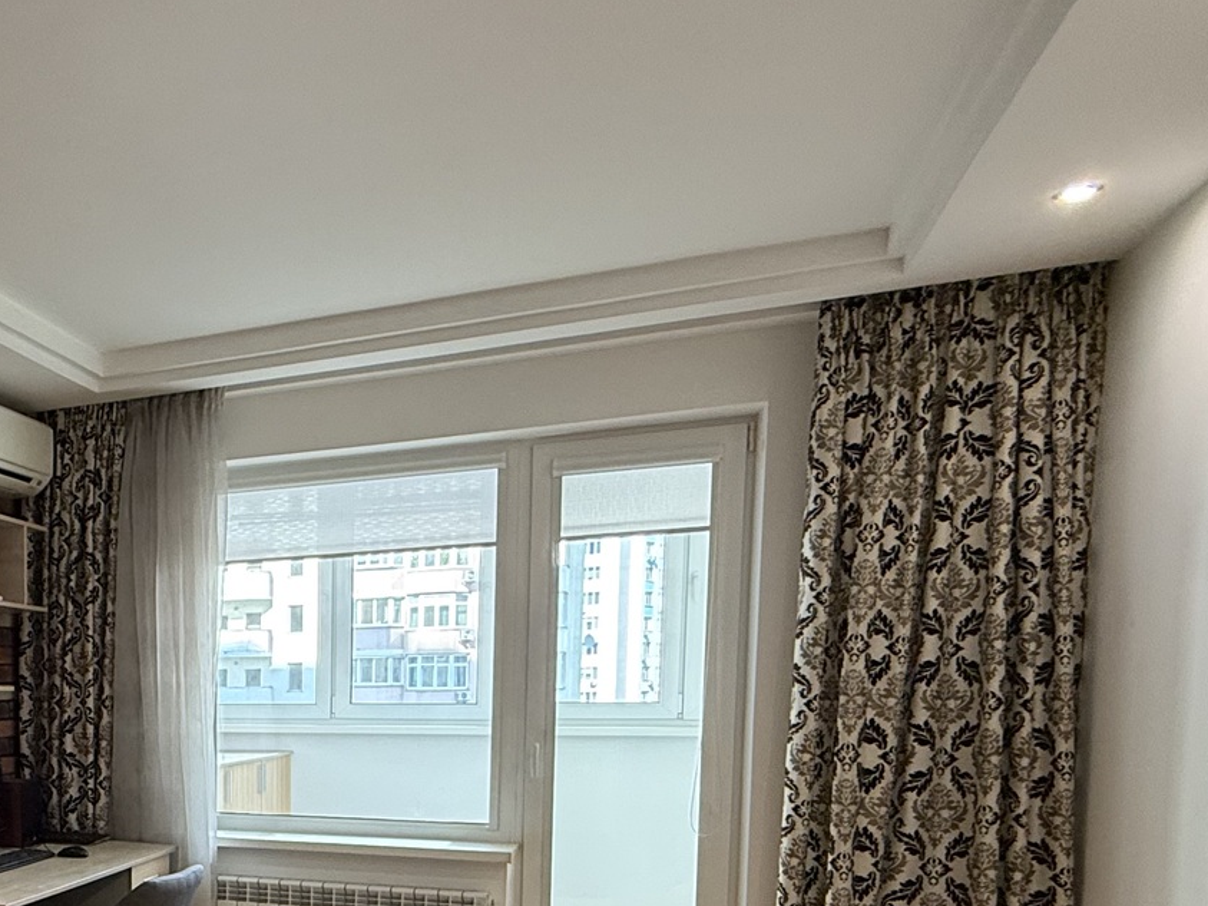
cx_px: 14
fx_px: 1186
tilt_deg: -4.7
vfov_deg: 39.2
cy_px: 796
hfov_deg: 45.9
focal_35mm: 34
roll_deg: +0.6
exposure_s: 1/99
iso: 160
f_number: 2.2
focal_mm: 2.22
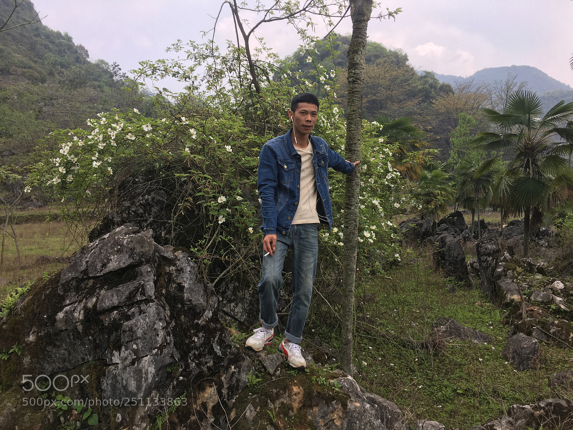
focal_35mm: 29
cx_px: 286
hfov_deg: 61.7
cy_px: 215
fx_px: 480
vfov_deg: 48.2
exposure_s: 1/496
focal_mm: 4.15
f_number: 2.2
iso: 25
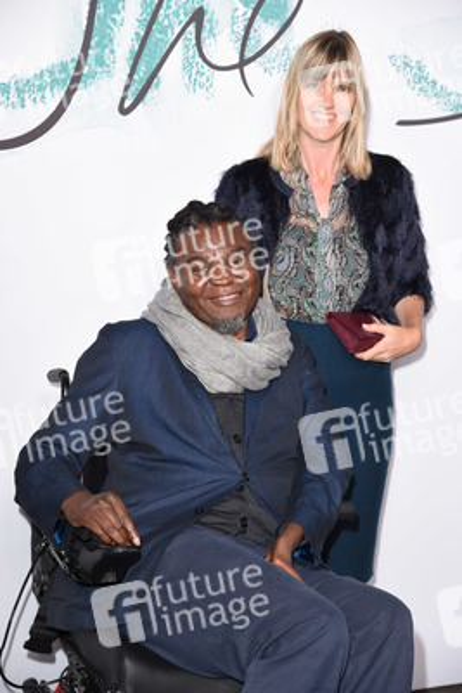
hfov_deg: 16.1
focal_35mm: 85
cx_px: 231
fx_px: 1635
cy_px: 346
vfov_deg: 23.9
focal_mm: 85
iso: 800
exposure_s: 1/250
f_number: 5.6
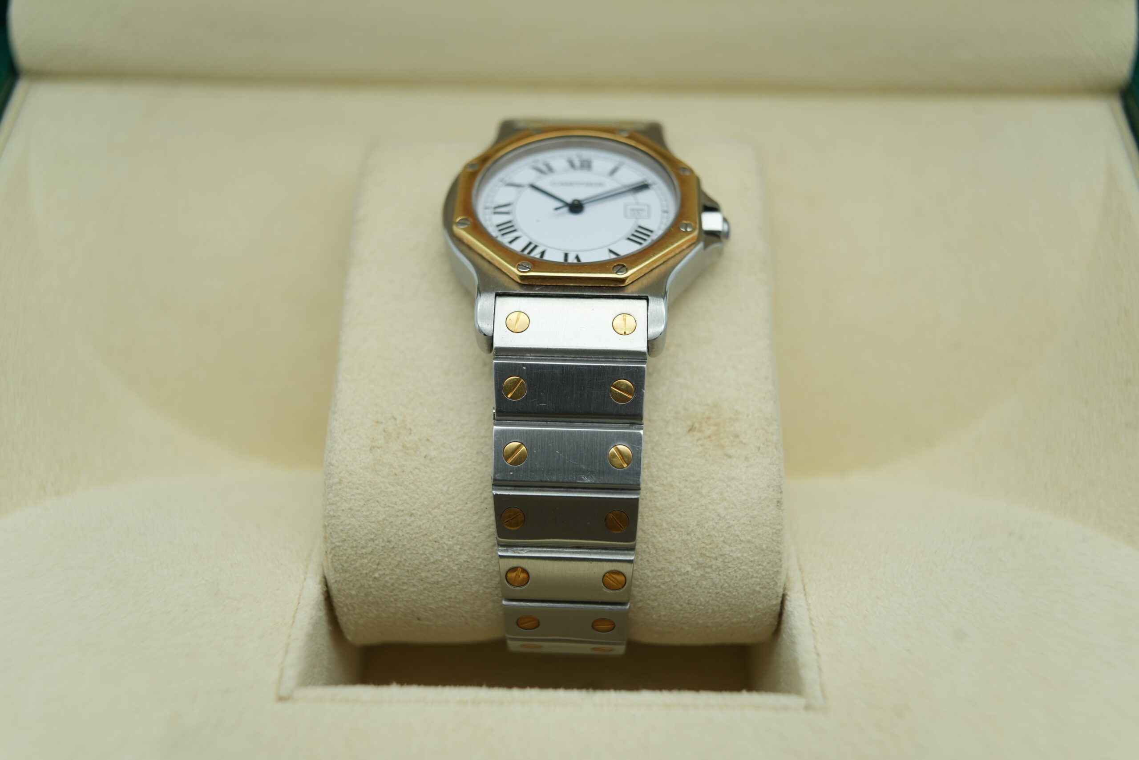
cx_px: 570
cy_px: 380
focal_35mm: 35
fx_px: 1107
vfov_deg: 37.9
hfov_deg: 54.4
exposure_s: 1/250
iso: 400
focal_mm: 35
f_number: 5
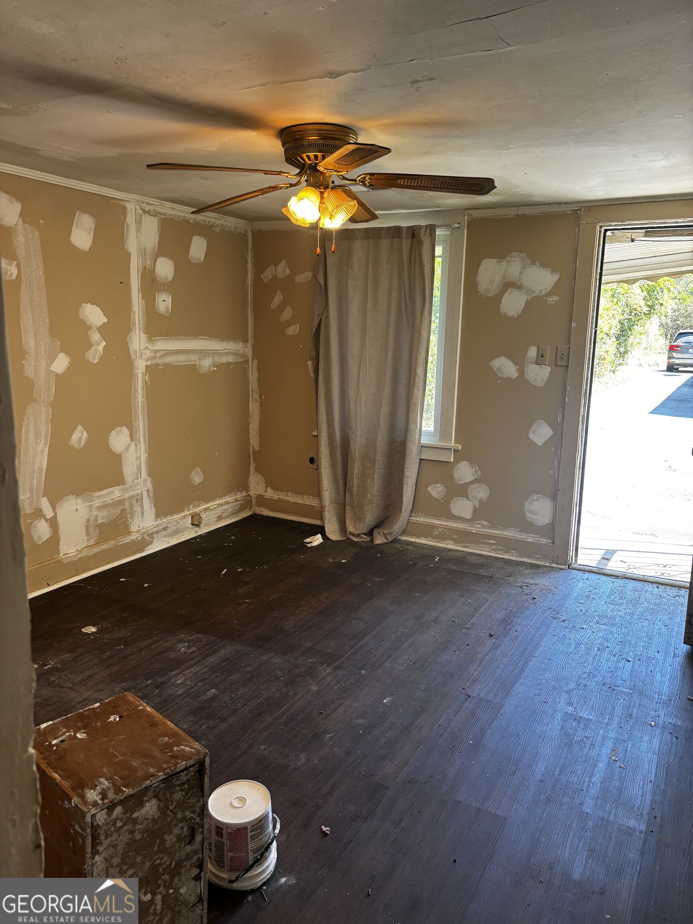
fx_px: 694
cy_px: 462
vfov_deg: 67.3
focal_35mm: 26
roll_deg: -1.5
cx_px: 346
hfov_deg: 53.1
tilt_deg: -10.1
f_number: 1.6
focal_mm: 5.96
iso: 125
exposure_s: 1/120
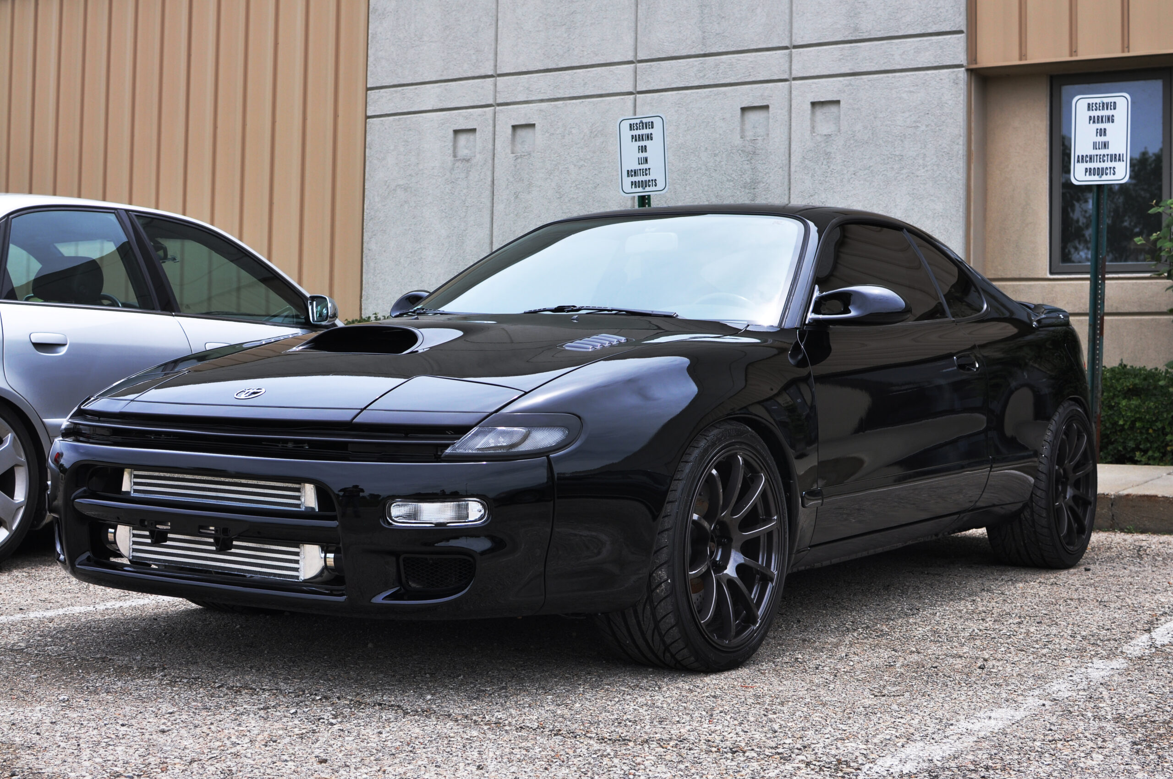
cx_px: 586
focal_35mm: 52
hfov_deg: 37.9
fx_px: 1708
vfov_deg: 25.7
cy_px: 390
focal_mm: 35
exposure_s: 1/500
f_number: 5.6
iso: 200
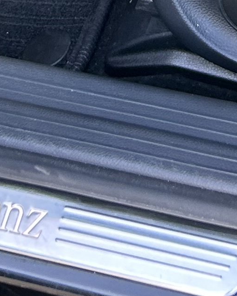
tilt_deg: -29.9
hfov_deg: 9.5
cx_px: 257
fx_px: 1413
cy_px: -567
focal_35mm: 161
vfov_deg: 9.6
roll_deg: +2.4
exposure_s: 1/121
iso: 80
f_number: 1.5
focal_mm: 5.7
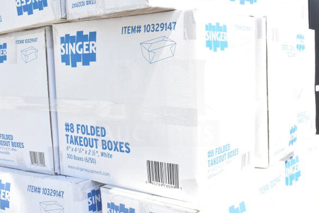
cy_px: 103
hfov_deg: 43.1
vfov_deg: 29.6
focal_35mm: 46
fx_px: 403
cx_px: 157
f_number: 11
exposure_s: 1/500
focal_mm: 29
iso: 1600
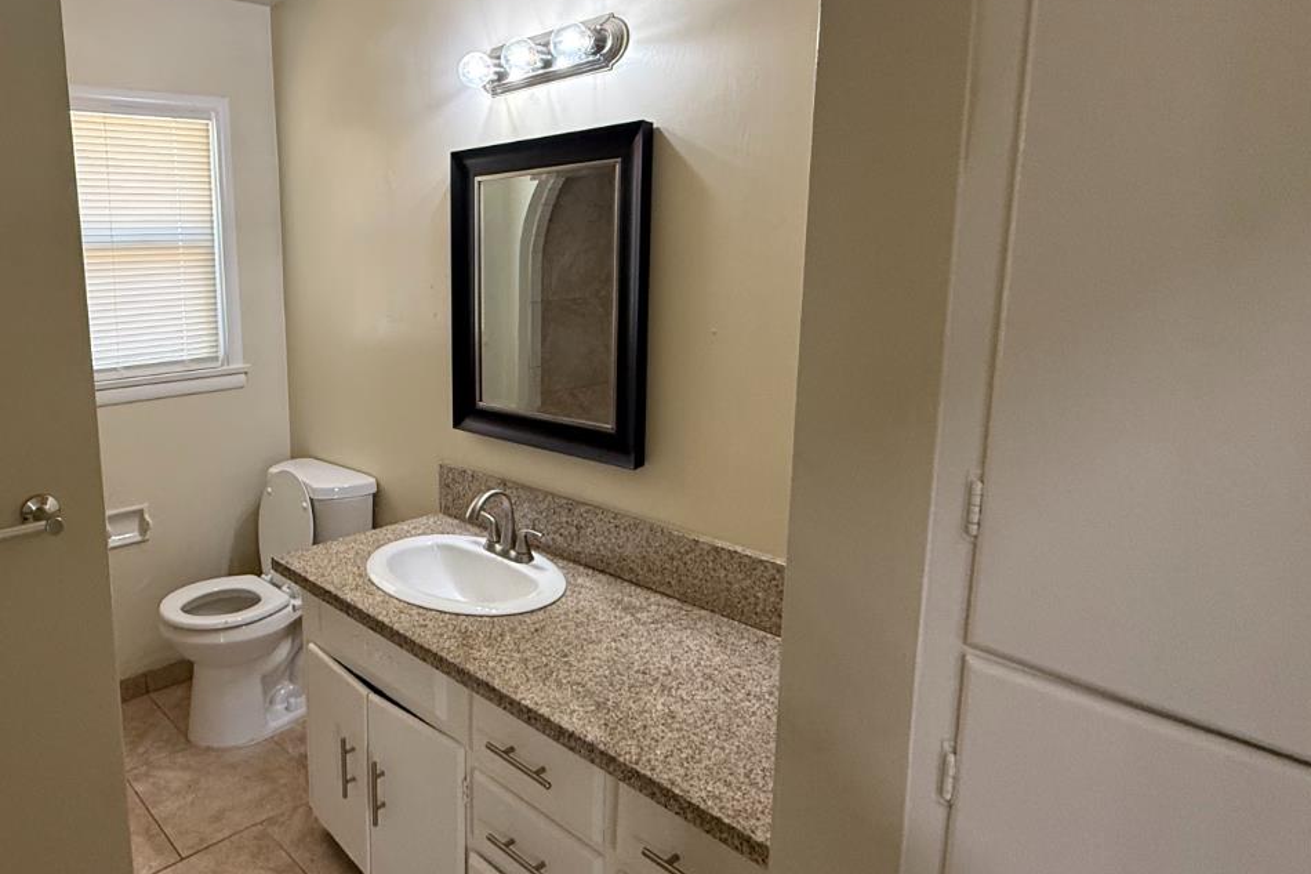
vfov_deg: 54.9
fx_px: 837
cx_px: 373
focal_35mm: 23
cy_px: 380
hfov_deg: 72.2
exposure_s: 1/120
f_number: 2.2
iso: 250
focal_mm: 2.22
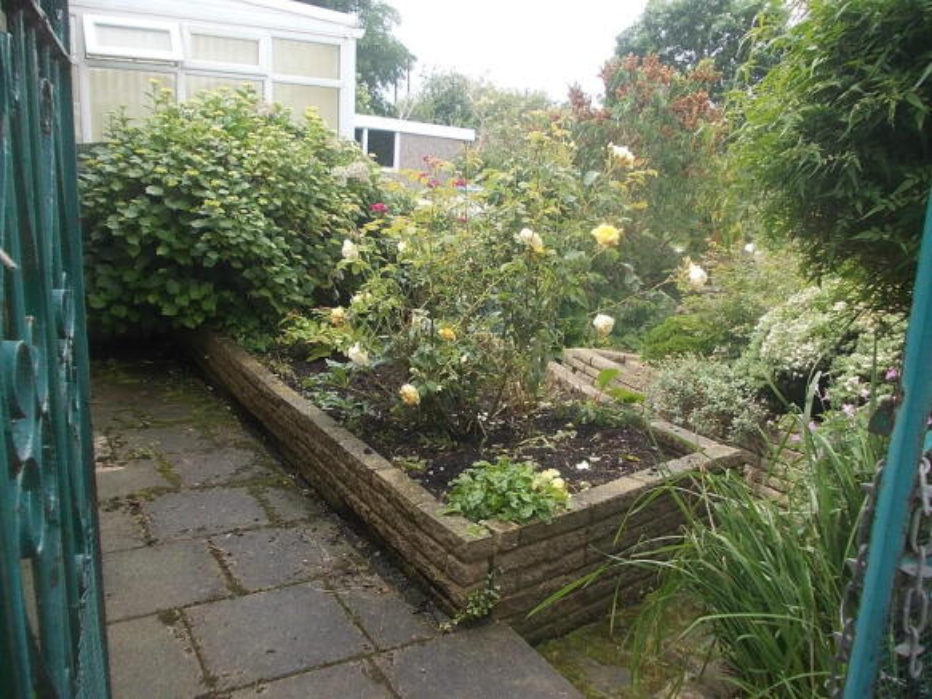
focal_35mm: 28
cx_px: 466
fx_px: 754
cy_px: 350
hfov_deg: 63.5
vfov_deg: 49.7
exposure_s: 1/400
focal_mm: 4
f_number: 2.7
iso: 80
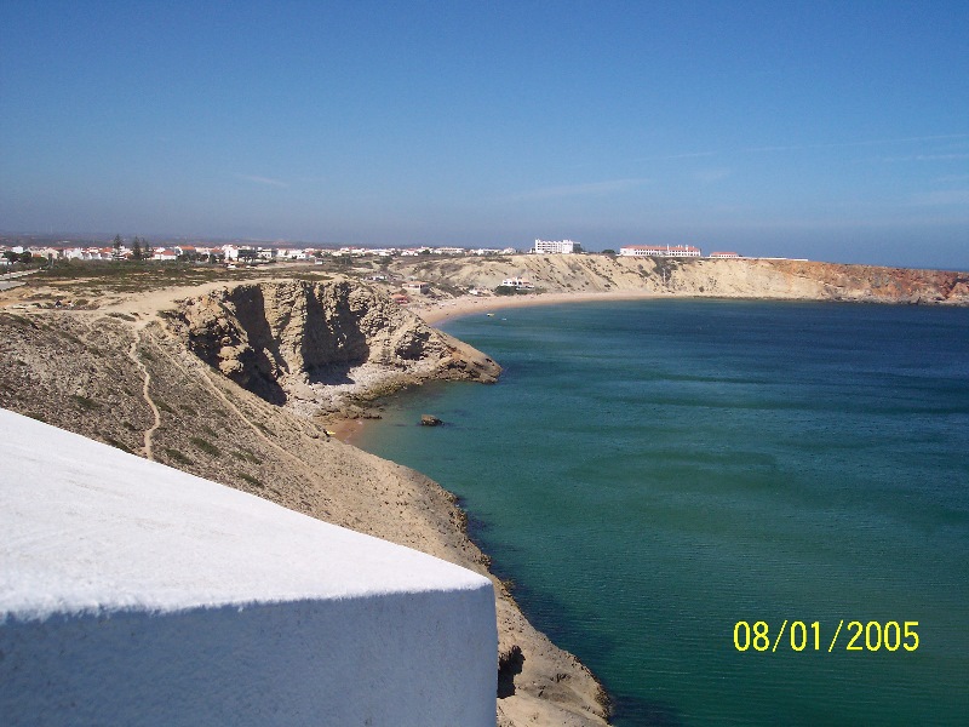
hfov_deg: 49.0
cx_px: 484
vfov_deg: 37.7
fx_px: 1064
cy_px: 364
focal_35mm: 38
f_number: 4.8
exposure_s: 1/1000
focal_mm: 8
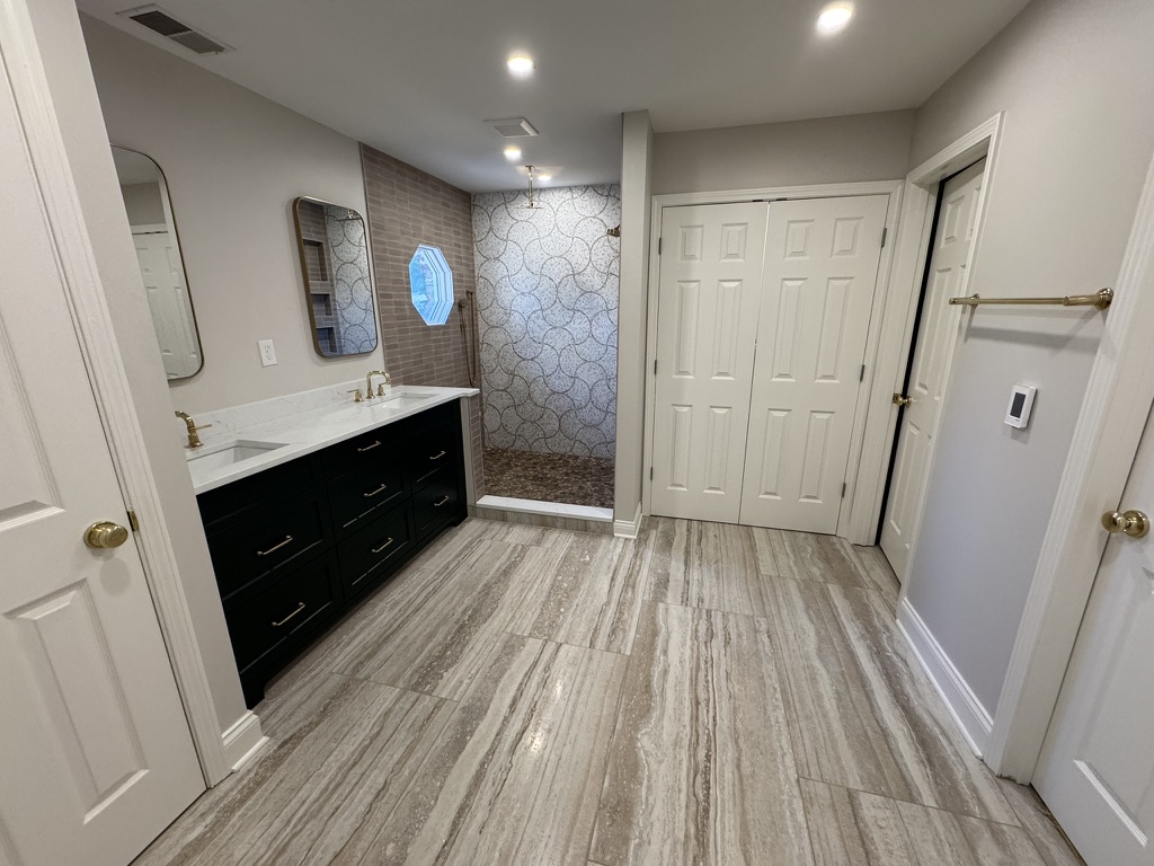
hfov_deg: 102.1
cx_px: 577
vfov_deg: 85.7
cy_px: 433
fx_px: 467
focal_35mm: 14
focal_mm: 2.22
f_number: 2.2
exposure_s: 1/120
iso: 250
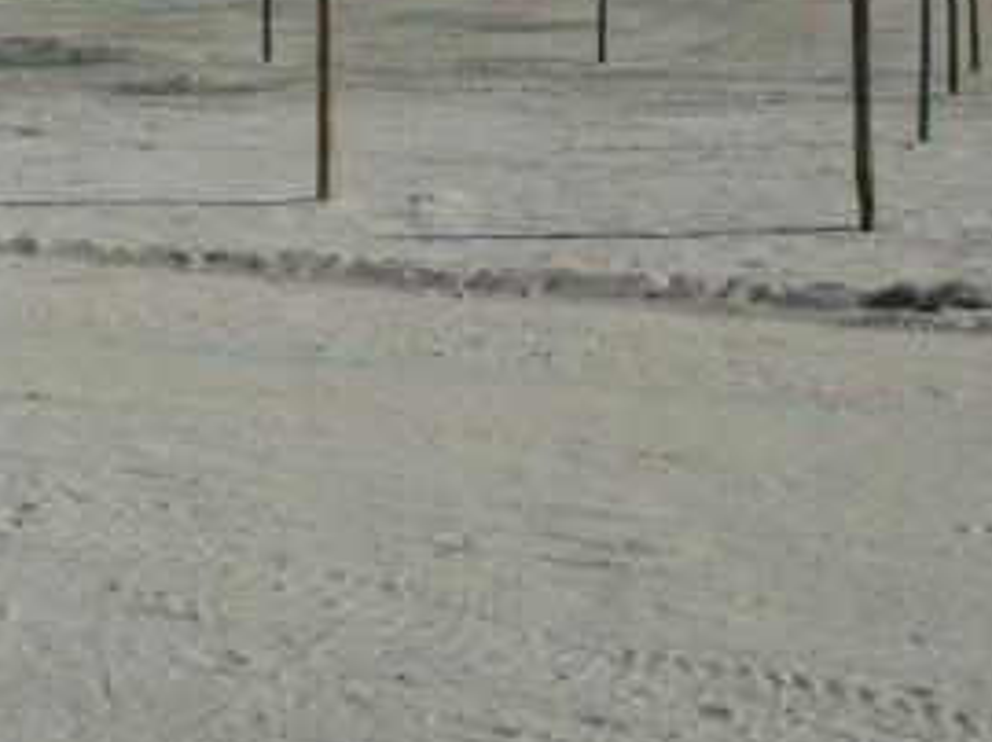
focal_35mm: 83
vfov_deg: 17.1
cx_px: 434
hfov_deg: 23.6
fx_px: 2376
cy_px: -84
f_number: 5.6
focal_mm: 5.7
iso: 80
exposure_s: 1/800
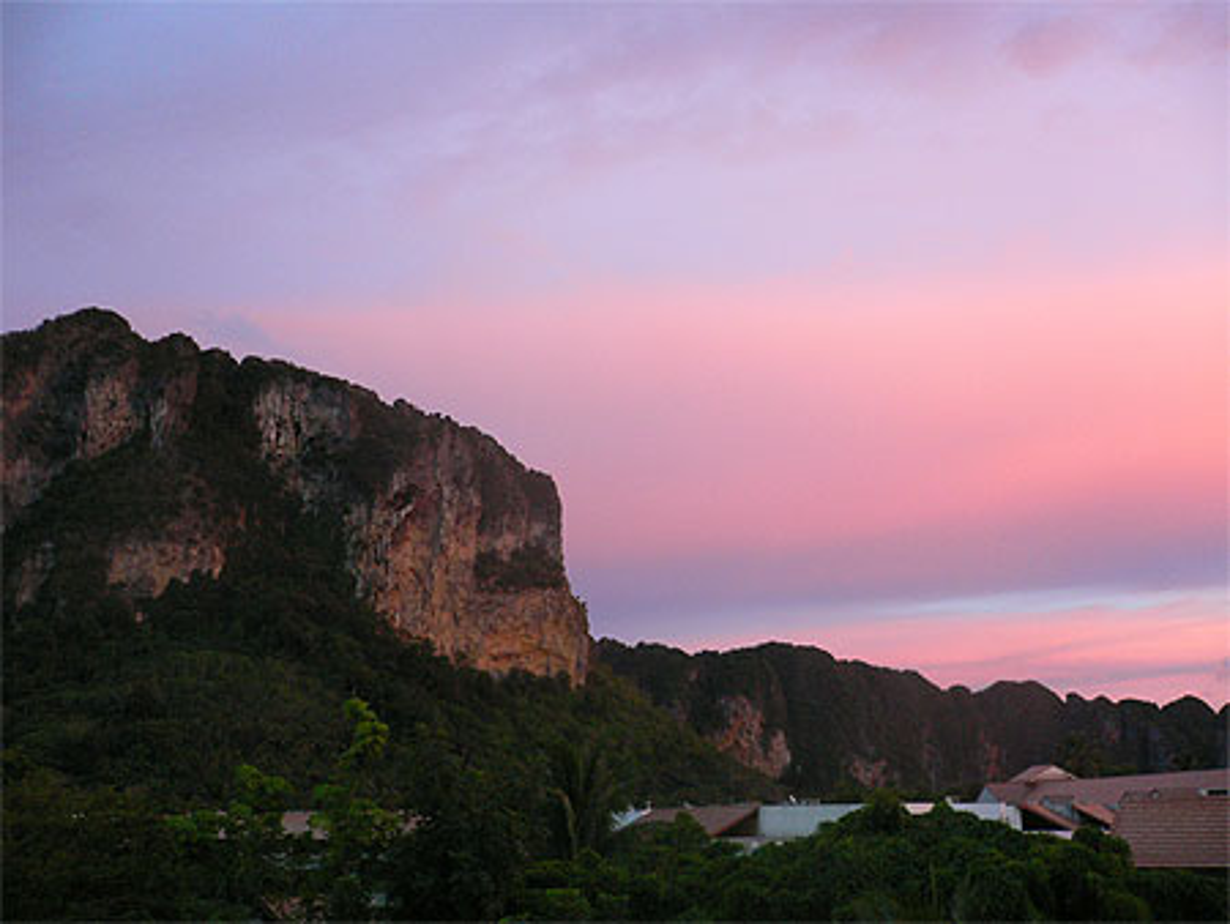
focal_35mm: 35
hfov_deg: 52.6
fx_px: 1244
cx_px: 615
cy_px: 462
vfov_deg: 40.7
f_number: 2.8
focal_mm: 5.8
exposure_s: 1/10
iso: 200
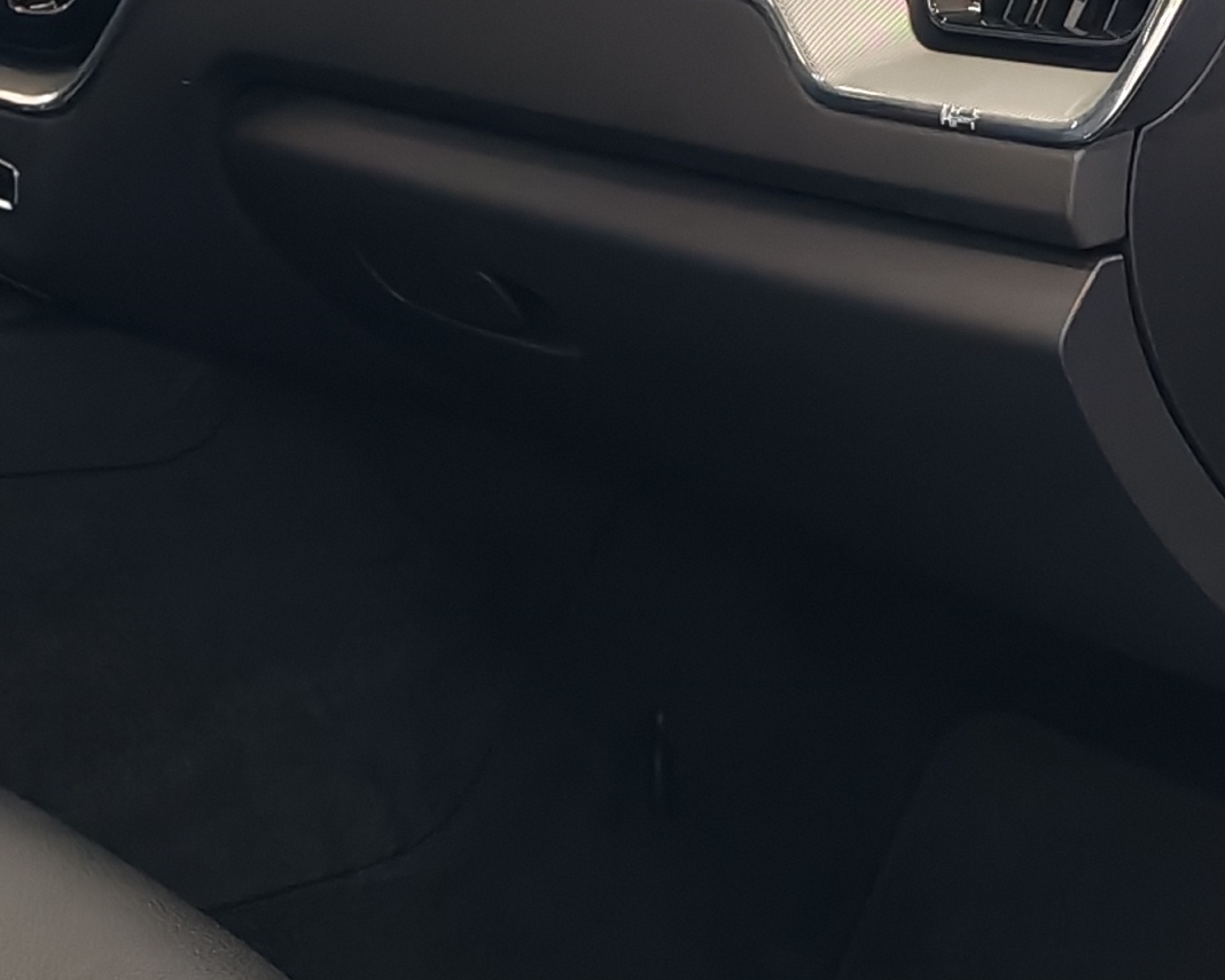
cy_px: 709
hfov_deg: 16.6
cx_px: 742
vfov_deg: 13.3
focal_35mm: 116
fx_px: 4207
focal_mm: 6.12
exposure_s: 1/100
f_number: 1.9
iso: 342
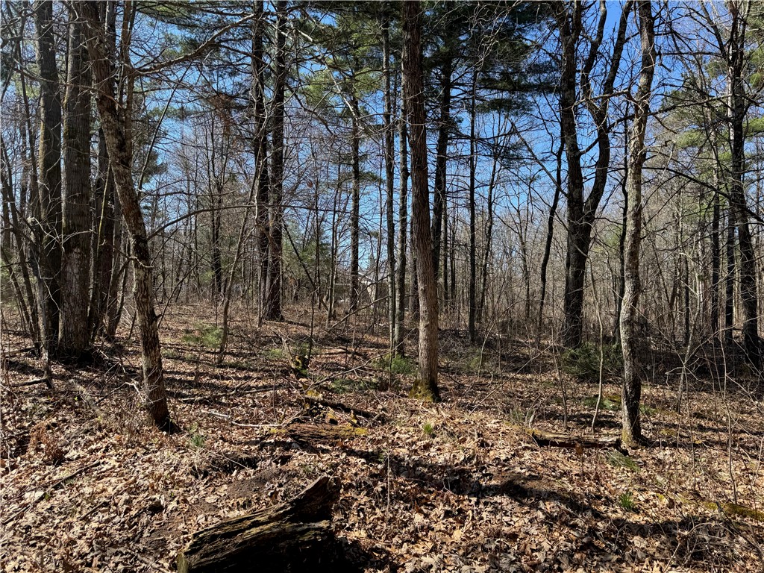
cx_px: 382
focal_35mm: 24
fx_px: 530
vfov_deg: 56.8
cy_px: 286
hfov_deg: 71.6
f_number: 1.78
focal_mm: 6.76
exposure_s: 1/1560
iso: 80
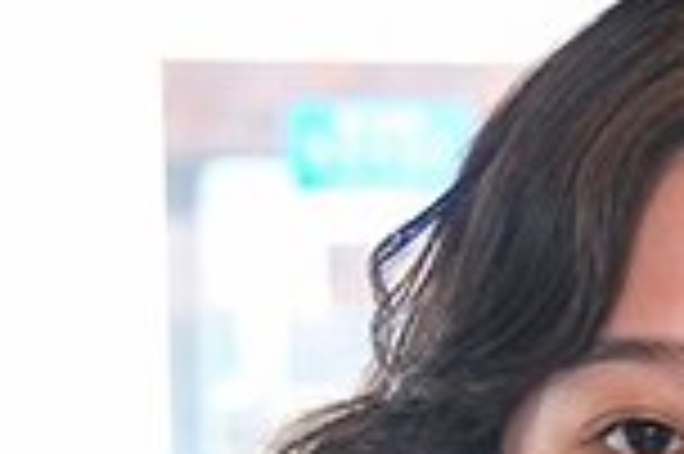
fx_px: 4081
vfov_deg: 6.0
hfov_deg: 9.4
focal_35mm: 215
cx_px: 864
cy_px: 1313
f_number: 2.8
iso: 200
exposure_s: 1/45
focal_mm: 22.7
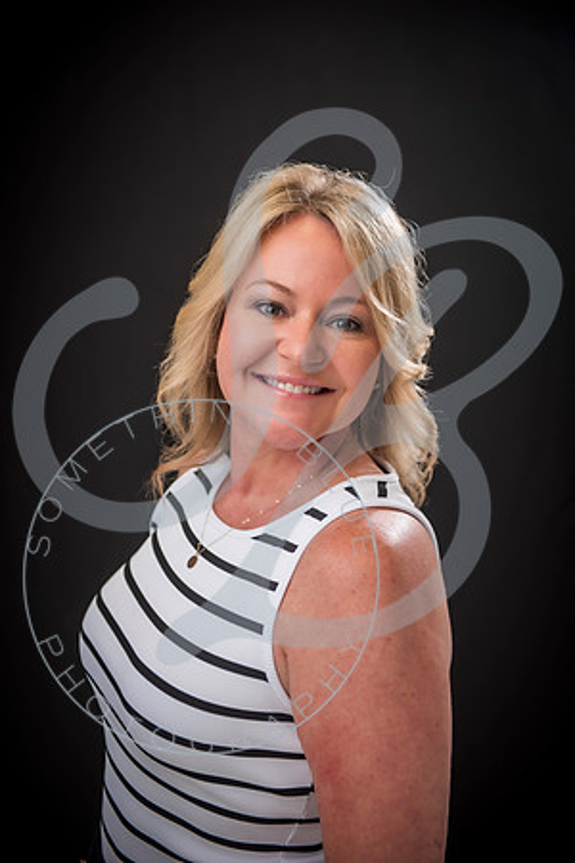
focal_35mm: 62
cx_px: 288
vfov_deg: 32.4
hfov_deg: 21.9
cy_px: 432
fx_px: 1485
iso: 100
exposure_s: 1/200
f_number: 2.8
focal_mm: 62
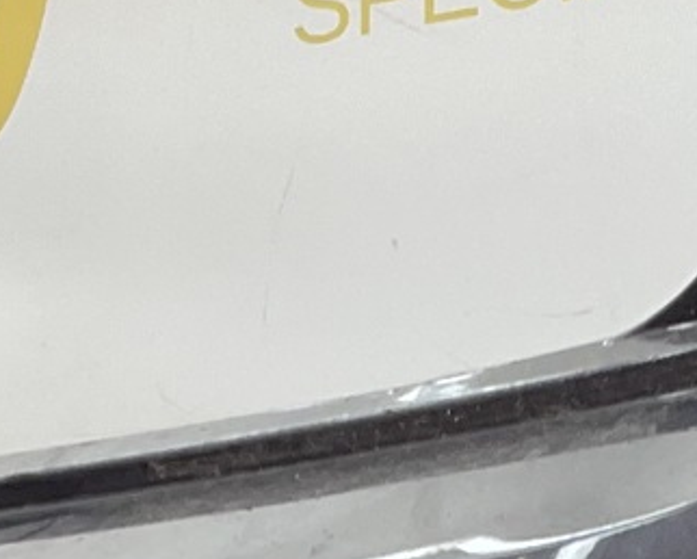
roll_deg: +3.3
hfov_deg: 10.7
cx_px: 853
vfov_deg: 8.4
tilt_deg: -4.1
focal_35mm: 177
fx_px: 3653
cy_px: 1038
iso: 25
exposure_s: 1/120
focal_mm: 3
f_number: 1.8
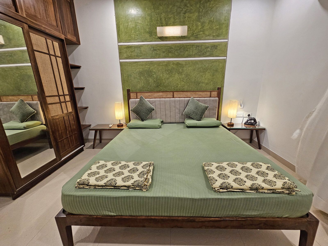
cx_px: 164
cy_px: 123
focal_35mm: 13
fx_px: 123
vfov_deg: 89.9
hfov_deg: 106.2
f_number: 2.2
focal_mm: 2.2
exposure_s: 1/50
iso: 200
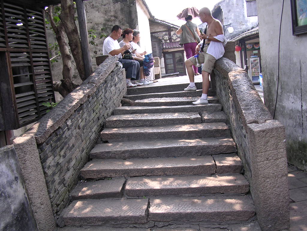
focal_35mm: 38
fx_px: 337
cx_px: 154
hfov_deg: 49.0
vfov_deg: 37.7
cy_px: 116
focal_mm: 5.8
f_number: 2.8
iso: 100
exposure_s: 1/147
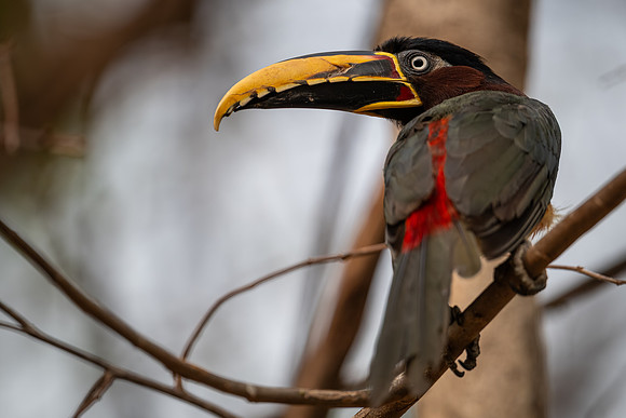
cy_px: 210
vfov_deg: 2.6
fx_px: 9171
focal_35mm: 527
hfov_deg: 3.9
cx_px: 317
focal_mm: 400
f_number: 4.5
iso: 640
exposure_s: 1/2000
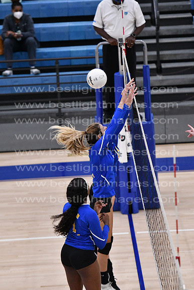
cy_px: 145
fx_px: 1757
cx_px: 97
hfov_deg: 6.3
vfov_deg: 9.5
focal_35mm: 218
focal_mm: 145
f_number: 3.2
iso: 6400
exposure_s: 1/1250
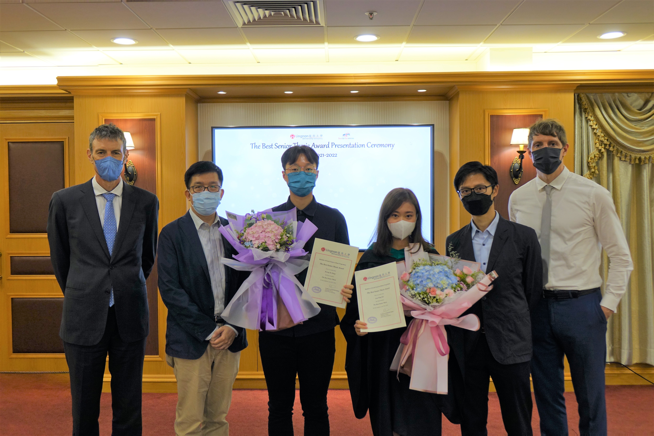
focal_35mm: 34
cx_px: 327
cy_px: 218
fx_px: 618
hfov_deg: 55.8
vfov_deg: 38.9
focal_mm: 12.3
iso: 160
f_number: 2.8
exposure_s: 1/40
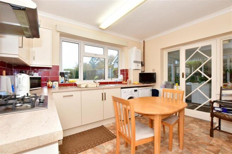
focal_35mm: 15
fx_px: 97
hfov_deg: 100.4
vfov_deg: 77.3
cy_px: 77
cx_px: 116
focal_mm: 10
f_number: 9
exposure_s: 1/60
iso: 500
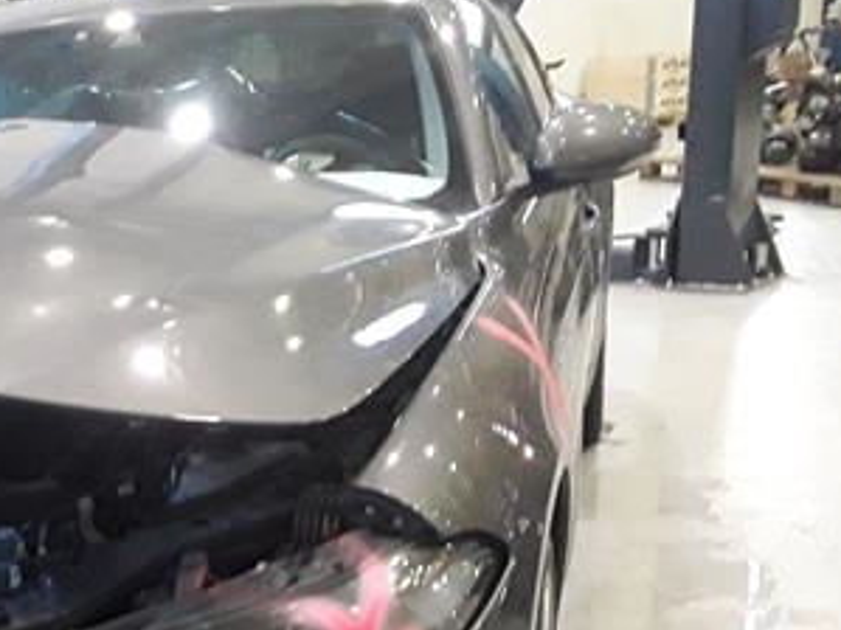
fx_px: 1457
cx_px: 118
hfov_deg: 31.0
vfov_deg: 24.0
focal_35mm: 60
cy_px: 520
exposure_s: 1/25
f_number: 1.9
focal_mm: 2.91
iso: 400
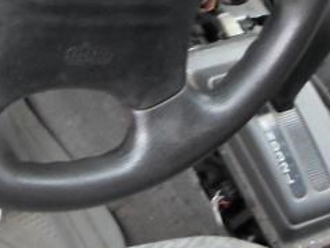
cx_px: -21
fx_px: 792
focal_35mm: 83
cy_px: -141
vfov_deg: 16.1
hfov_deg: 22.4
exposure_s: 1/30
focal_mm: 4.5
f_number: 2.5
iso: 240
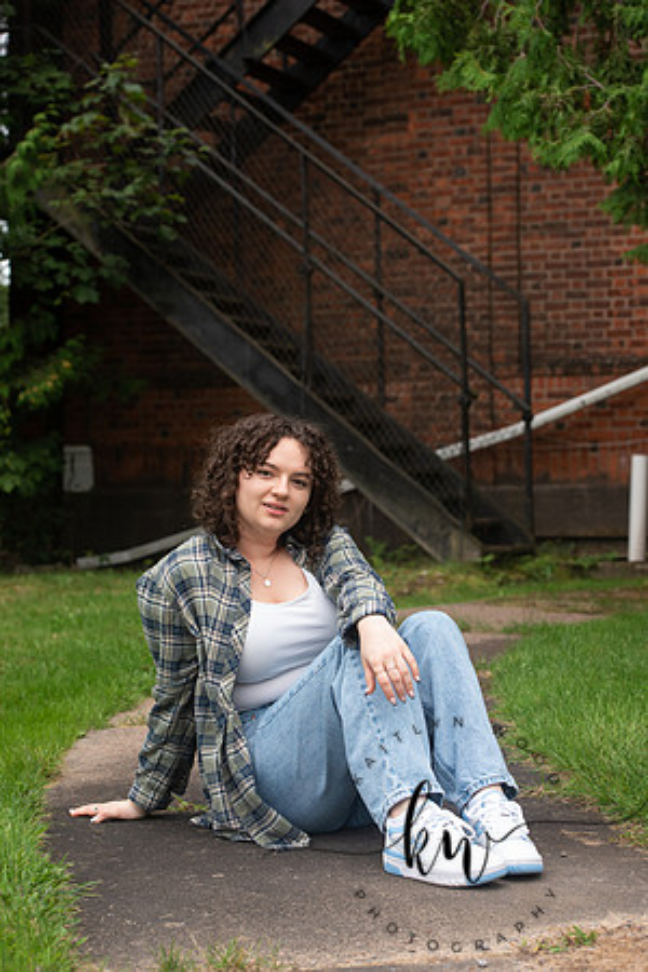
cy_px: 486
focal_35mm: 70
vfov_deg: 28.8
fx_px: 1890
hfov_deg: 19.5
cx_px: 324
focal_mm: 70
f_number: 5
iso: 320
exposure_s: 1/200
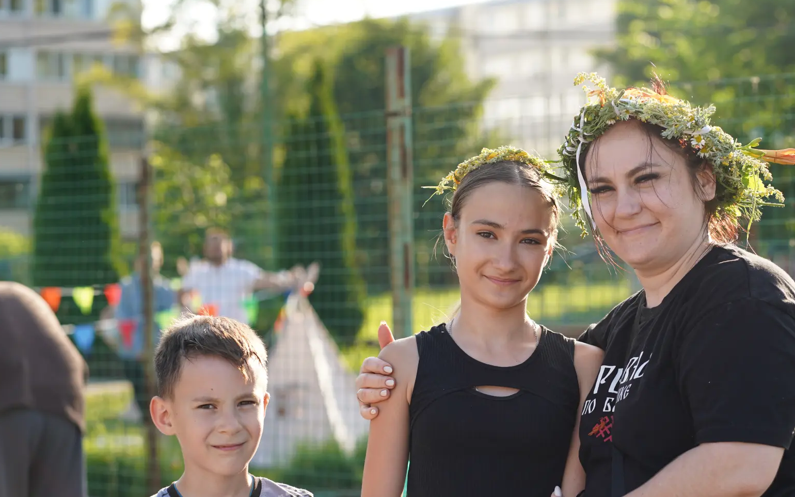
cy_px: 290
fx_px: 2340
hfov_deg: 19.3
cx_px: 456
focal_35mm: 108
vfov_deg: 12.1
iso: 200
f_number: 4
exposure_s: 1/400
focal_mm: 85
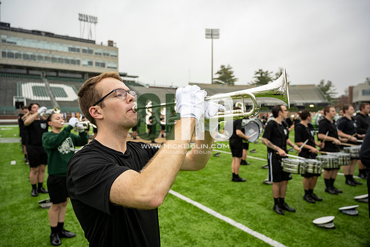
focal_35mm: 24
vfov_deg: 53.2
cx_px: 185
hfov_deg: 73.7
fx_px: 247
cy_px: 124
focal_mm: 24
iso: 320
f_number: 4
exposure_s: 1/200
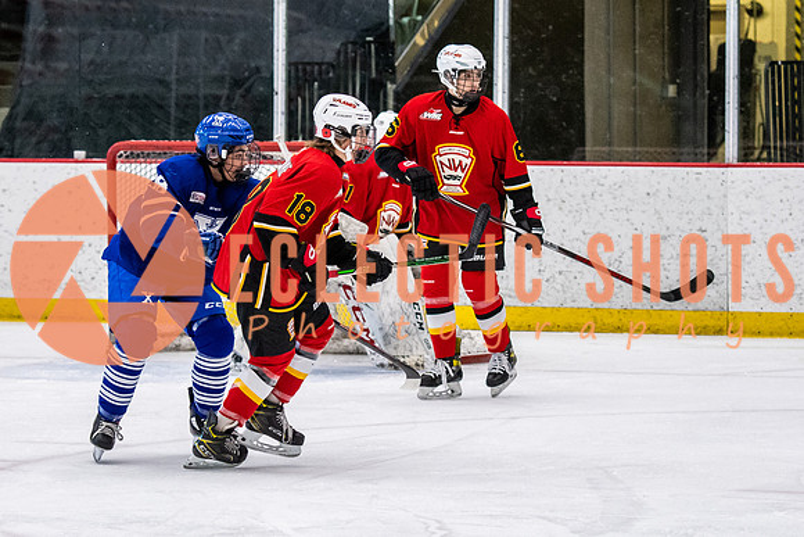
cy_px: 232
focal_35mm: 226
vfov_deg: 6.1
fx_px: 5059
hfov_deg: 9.1
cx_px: 338
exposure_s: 1/640
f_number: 2.8
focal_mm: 98
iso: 2800
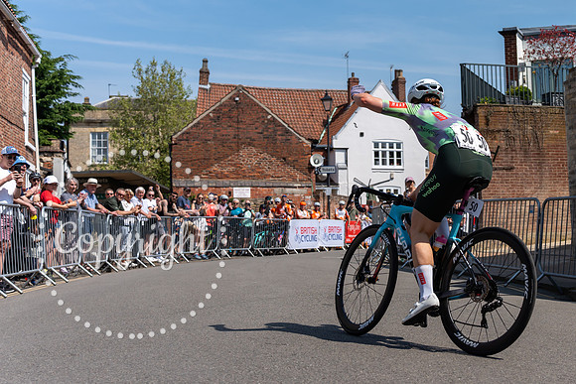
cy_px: 177
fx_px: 892
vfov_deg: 24.3
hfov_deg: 34.7
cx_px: 458
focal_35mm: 56
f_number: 3.5
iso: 160
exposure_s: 1/2500
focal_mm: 35
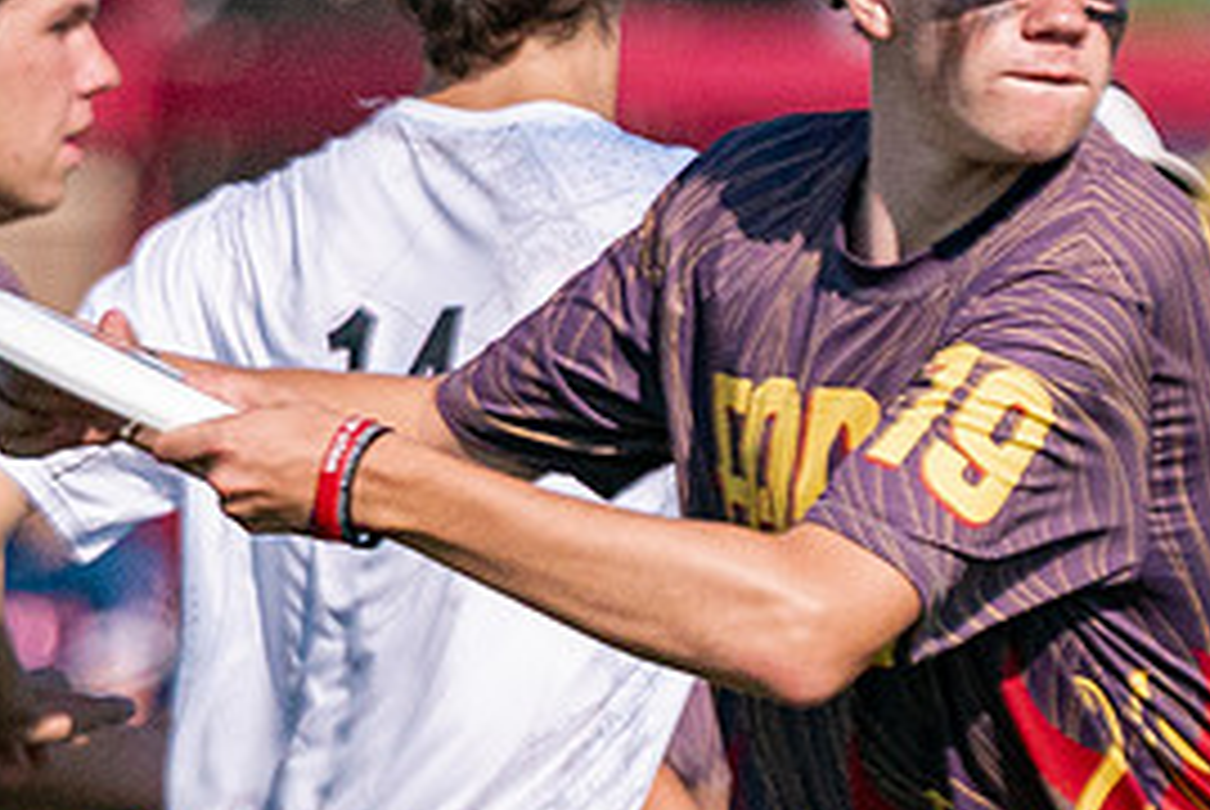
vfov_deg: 1.3
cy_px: 1163
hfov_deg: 1.9
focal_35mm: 1081
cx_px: 1153
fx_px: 36372
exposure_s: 1/32000
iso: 1000
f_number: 2.8
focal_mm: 200
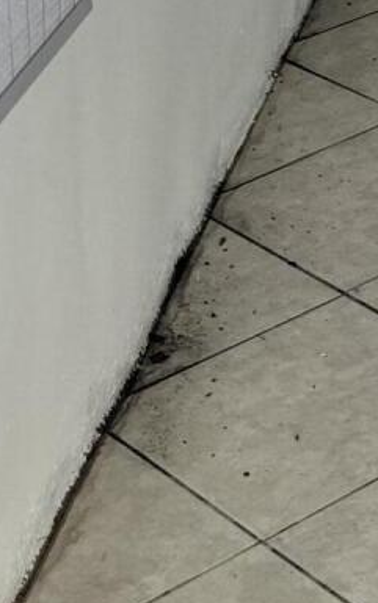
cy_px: -543
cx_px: 789
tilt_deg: -8.5
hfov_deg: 9.2
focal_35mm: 132
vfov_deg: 13.8
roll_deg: +0.9
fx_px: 2173
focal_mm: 6.76
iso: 80
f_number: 1.78
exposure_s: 1/439
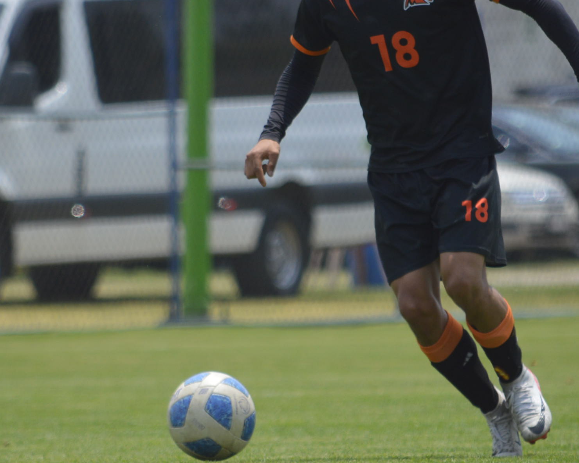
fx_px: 14702
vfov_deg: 1.8
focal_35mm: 858
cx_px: 263
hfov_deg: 2.3
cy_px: 187
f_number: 6.3
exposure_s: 1/1600
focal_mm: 300
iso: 400
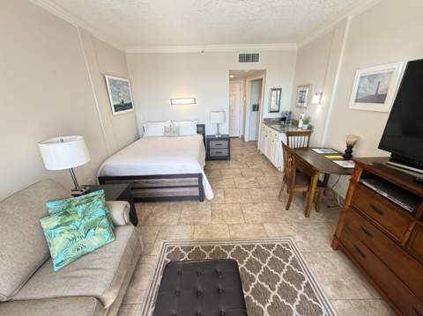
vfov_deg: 85.6
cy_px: 158
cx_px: 212
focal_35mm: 14
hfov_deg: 102.1
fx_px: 171
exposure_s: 1/120
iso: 200
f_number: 2.2
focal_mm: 2.22
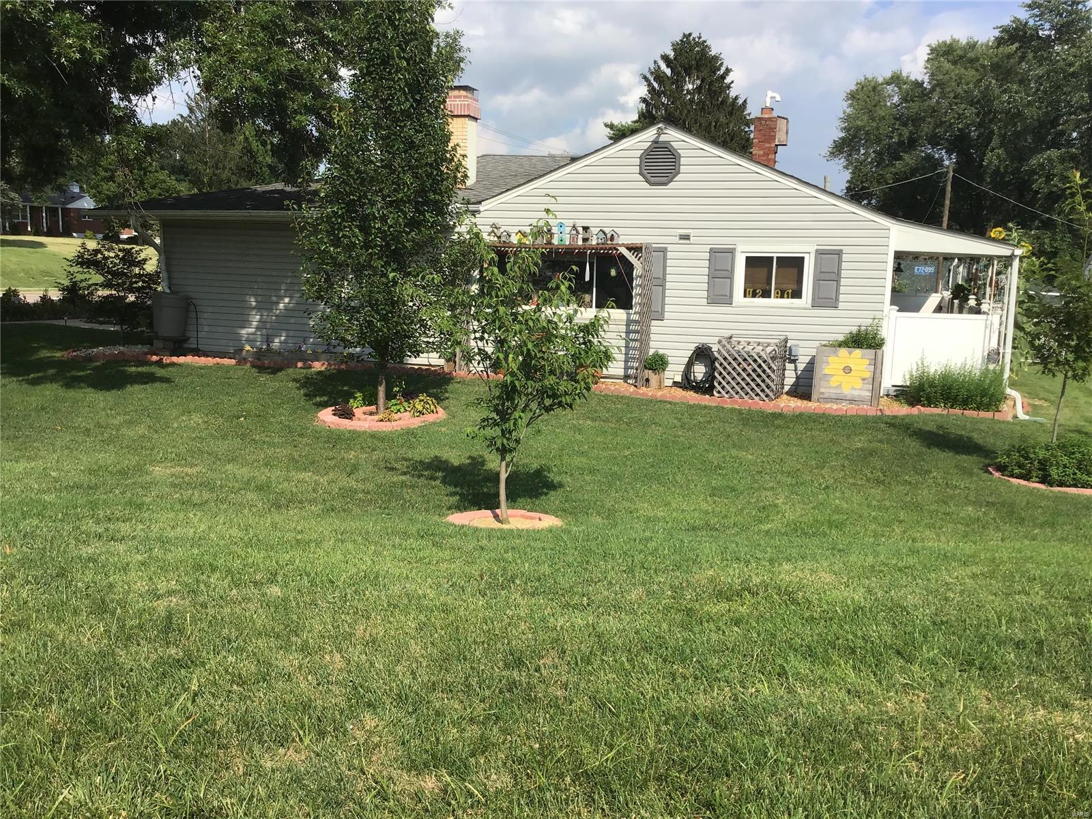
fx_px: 978
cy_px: 410
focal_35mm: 31
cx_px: 546
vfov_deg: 45.4
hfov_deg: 58.4
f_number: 2.4
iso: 25
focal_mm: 3.3
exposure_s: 1/1508
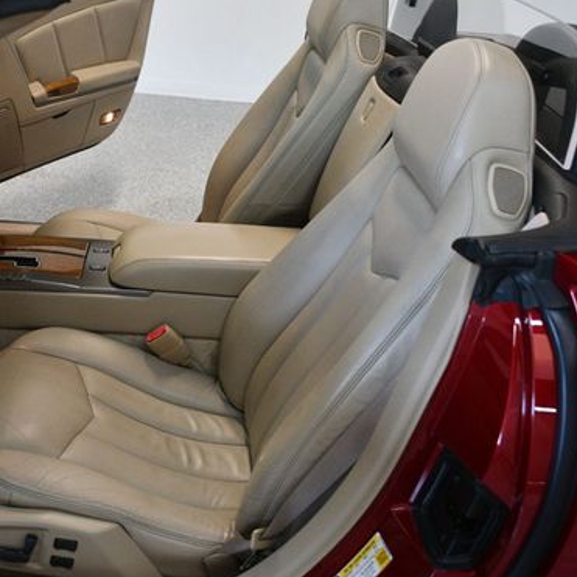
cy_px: 275
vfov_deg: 38.3
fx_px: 830
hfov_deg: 38.0
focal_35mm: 44
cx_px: 199
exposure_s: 1/125
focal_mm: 20
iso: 1250
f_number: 3.5
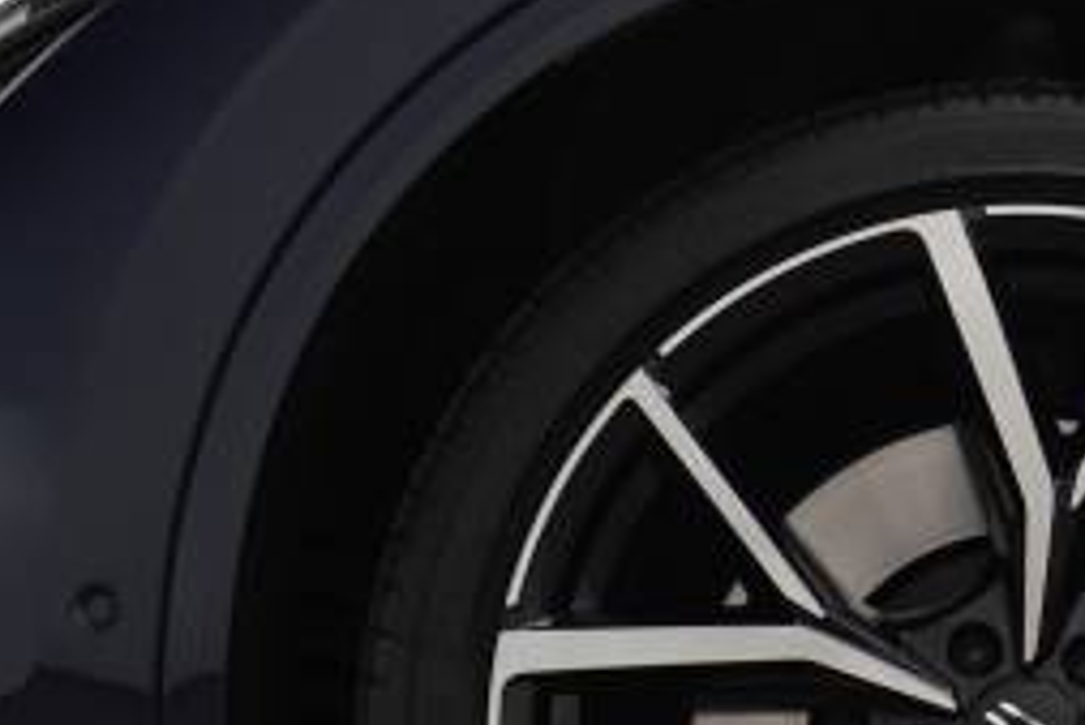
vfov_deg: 14.9
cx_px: 952
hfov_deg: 21.9
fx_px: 2744
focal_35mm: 91
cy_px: 682
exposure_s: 1/30
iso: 400
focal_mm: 24
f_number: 4.5
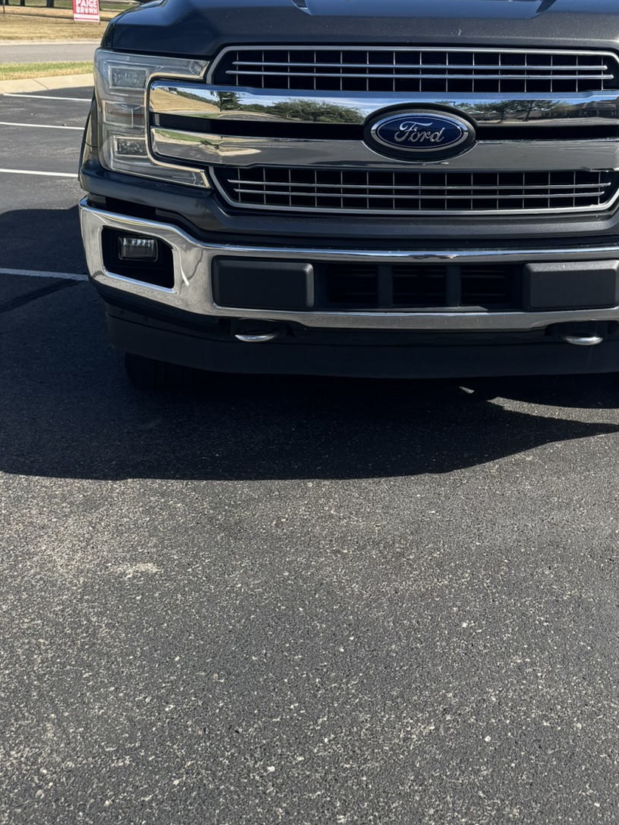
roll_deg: -2.8
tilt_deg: -10.0
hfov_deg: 31.5
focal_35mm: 45
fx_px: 1073
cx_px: 473
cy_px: 215
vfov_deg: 41.0
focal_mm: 6.76
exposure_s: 1/2833
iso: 80
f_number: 1.78
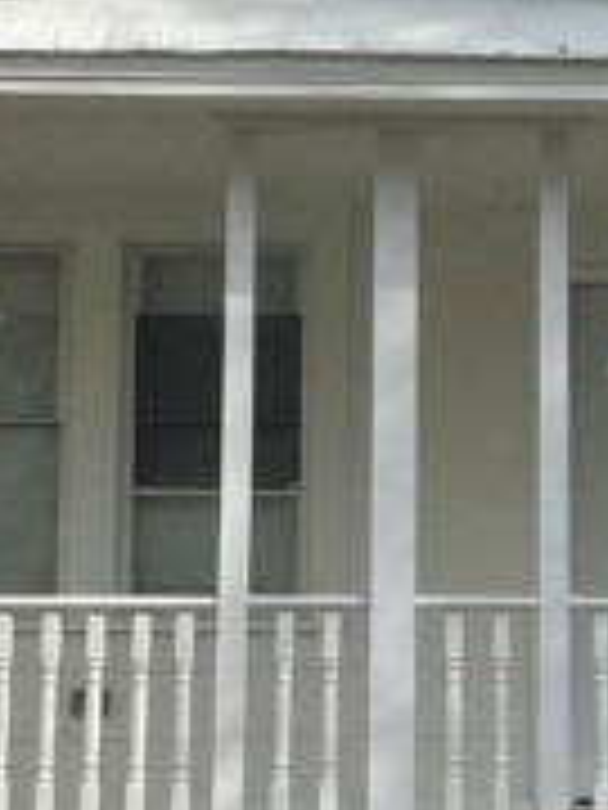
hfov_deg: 13.3
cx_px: 450
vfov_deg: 17.7
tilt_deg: +7.7
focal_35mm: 111
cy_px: 320
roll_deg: +0.2
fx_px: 2599
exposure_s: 1/3205
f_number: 1.6
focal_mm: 4.2
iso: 32
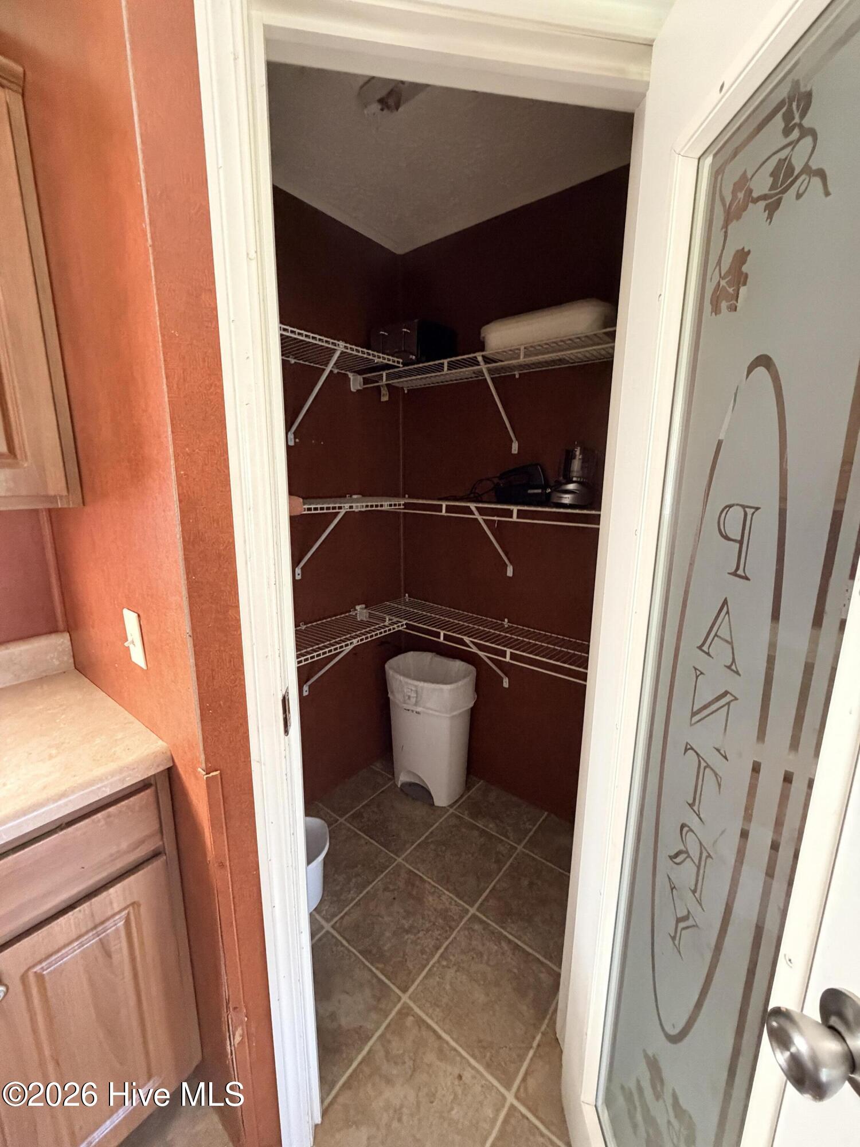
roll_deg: -1.3
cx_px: 430
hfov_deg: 85.7
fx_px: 464
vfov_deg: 102.1
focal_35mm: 14
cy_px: 574
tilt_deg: -11.2
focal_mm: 2.22
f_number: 2.2
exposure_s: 1/60
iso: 640
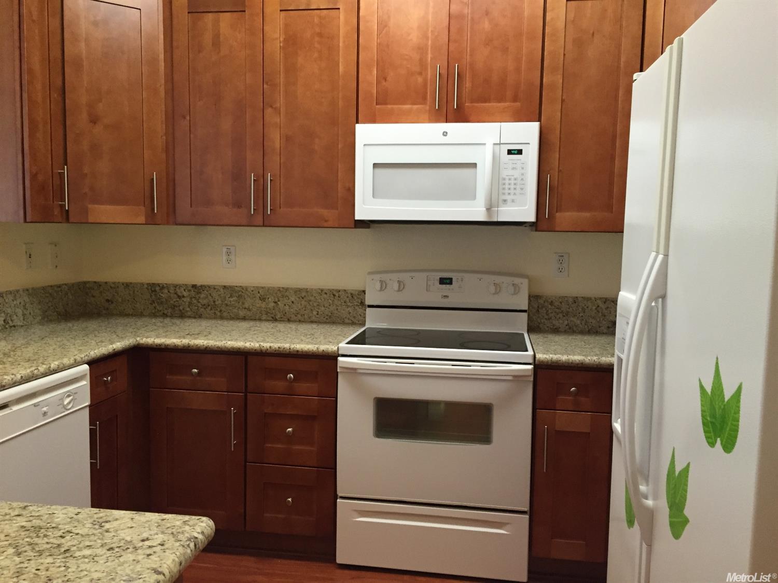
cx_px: 389
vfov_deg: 48.2
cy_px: 292
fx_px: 652
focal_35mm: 29
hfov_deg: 61.7
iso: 160
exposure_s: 1/30
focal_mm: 4.15
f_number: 2.2
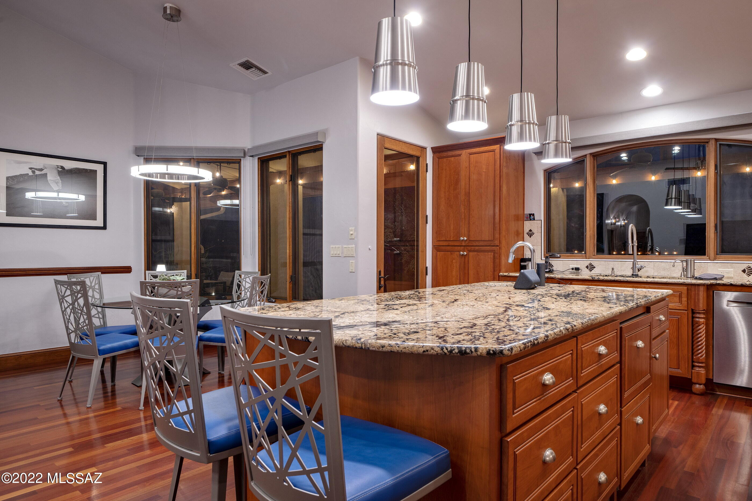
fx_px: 459
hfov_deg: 78.6
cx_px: 376
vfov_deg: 57.2
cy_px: 250
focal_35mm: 22
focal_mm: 22
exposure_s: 1/1.25
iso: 200
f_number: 9
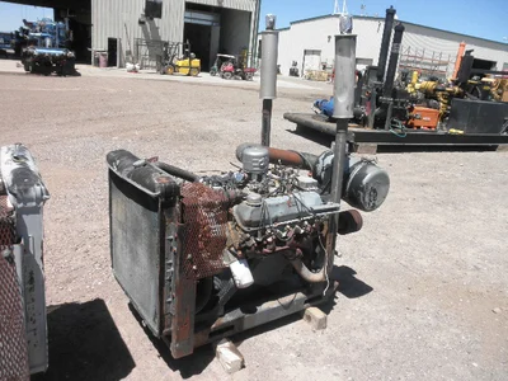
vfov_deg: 49.7
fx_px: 411
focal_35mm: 28
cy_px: 190
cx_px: 254
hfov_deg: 63.4
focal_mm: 5
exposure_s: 1/100
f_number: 8.5
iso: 64
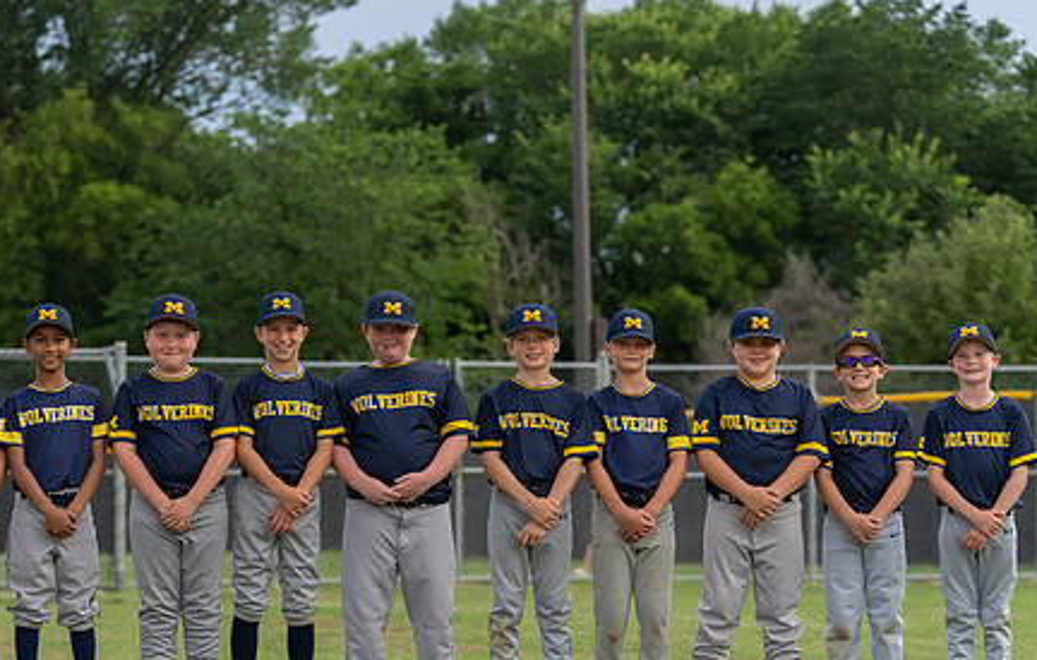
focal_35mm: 124
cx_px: 336
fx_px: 3523
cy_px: 427
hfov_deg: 16.7
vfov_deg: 10.7
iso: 200
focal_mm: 86
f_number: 3.2
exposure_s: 1/320
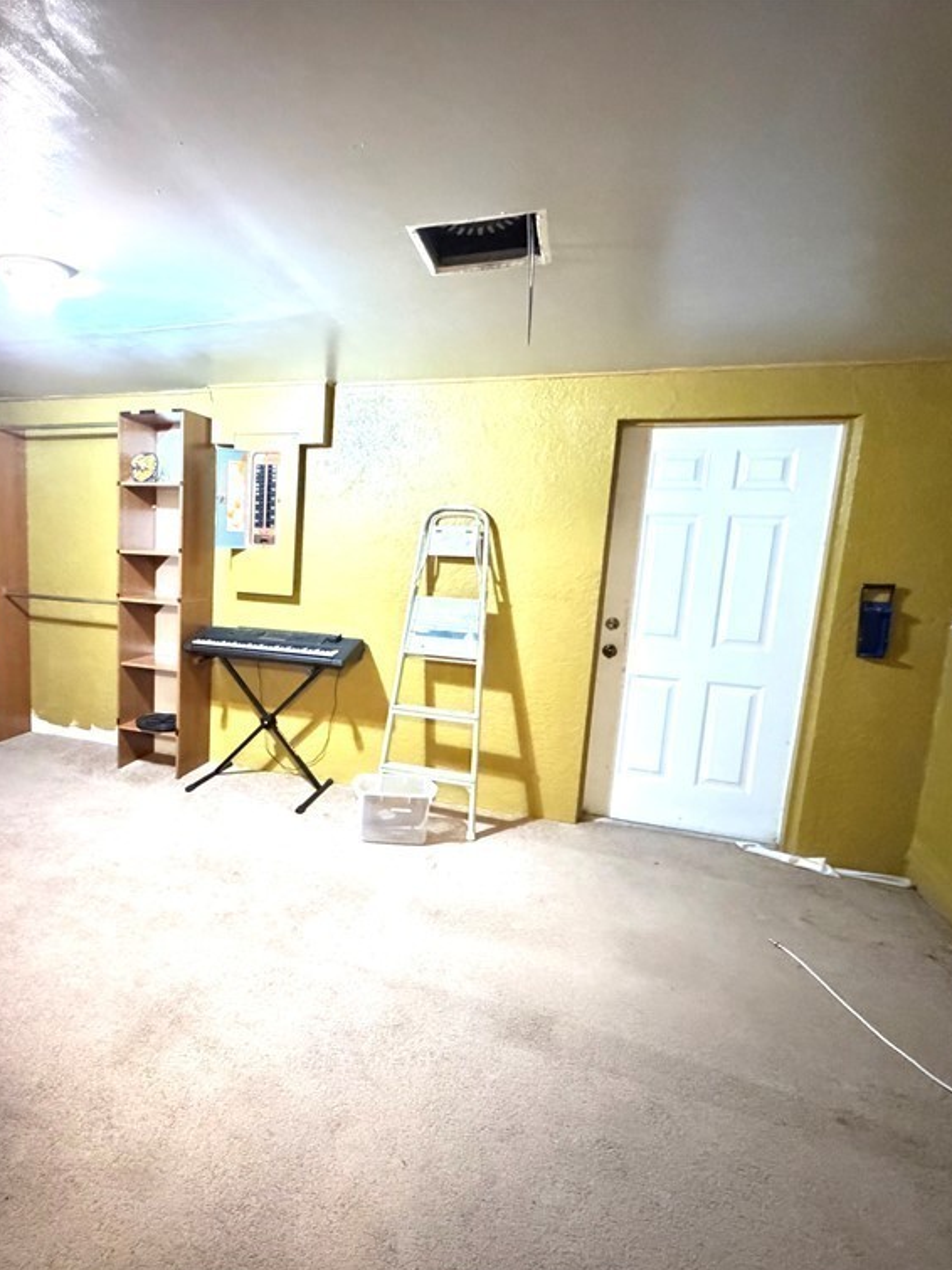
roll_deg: -0.6
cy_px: 643
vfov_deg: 84.7
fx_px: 697
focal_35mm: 19
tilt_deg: -8.6
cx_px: 304
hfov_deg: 66.5
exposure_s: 1/30
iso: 2500
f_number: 2.2
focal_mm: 2.22
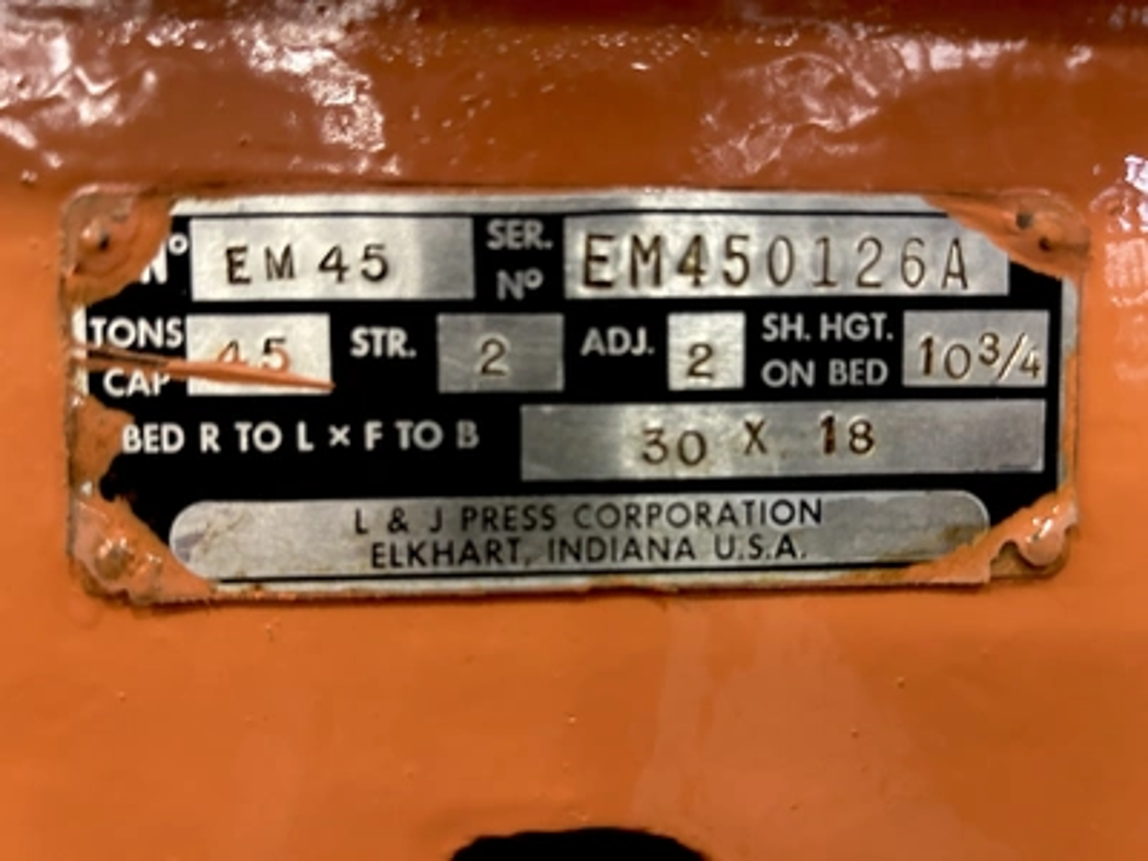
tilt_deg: -3.6
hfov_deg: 67.3
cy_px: 430
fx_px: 862
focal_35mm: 26
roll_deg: +1.4
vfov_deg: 53.1
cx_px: 574
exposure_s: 1/40
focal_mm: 5.7
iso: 400
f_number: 1.5
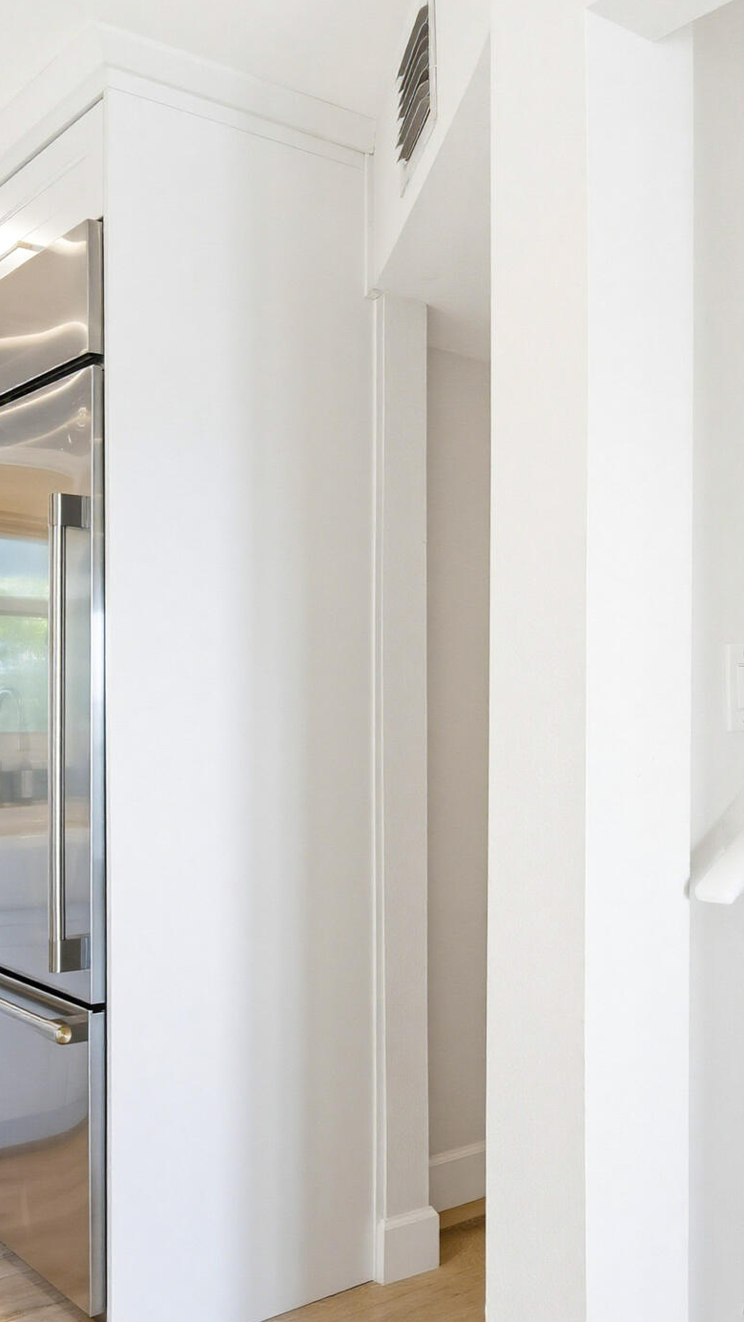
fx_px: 1192
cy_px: 730
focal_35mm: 34
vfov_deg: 57.9
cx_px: 357
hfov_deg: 34.7
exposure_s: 1/200
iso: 320
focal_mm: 15
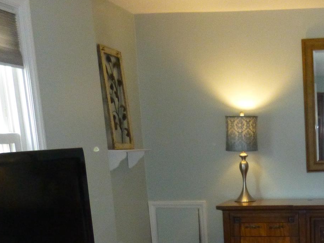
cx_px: 320
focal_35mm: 56
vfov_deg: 24.5
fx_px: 524
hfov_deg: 31.8
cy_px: 264
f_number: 3.1
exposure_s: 1/60
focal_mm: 4.5
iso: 500
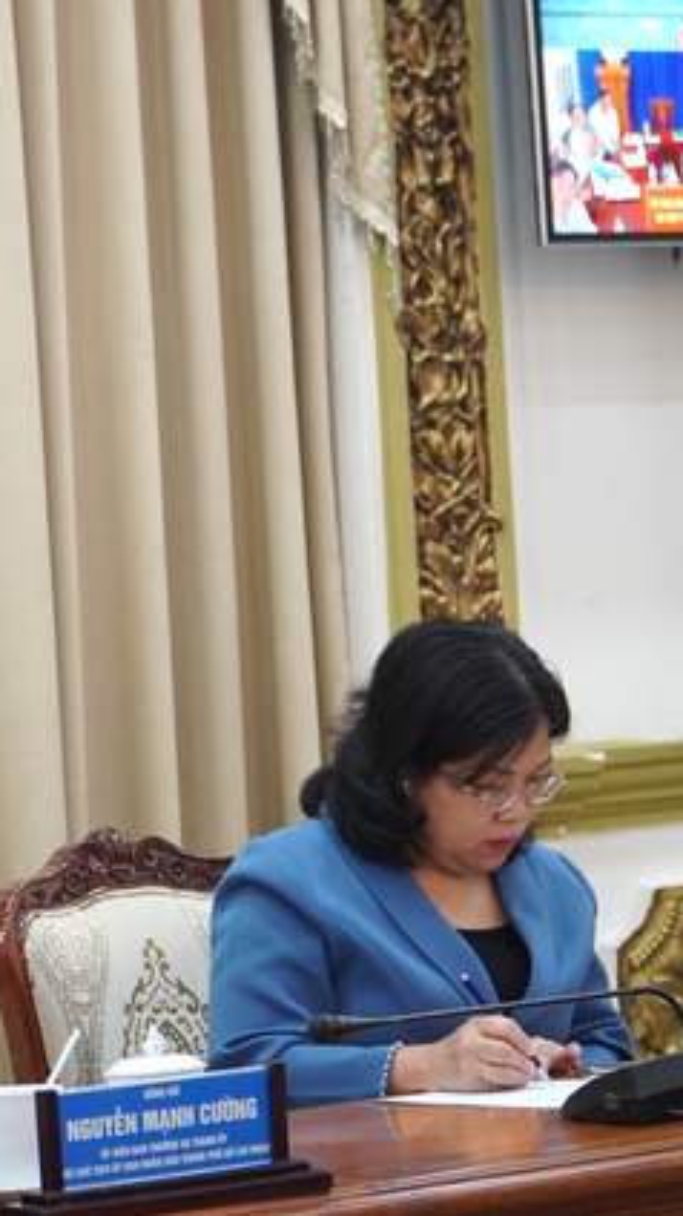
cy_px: 607
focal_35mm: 152
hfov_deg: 7.9
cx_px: -3
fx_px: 4902
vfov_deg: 14.2
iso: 1600
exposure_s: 1/100
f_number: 4
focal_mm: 64
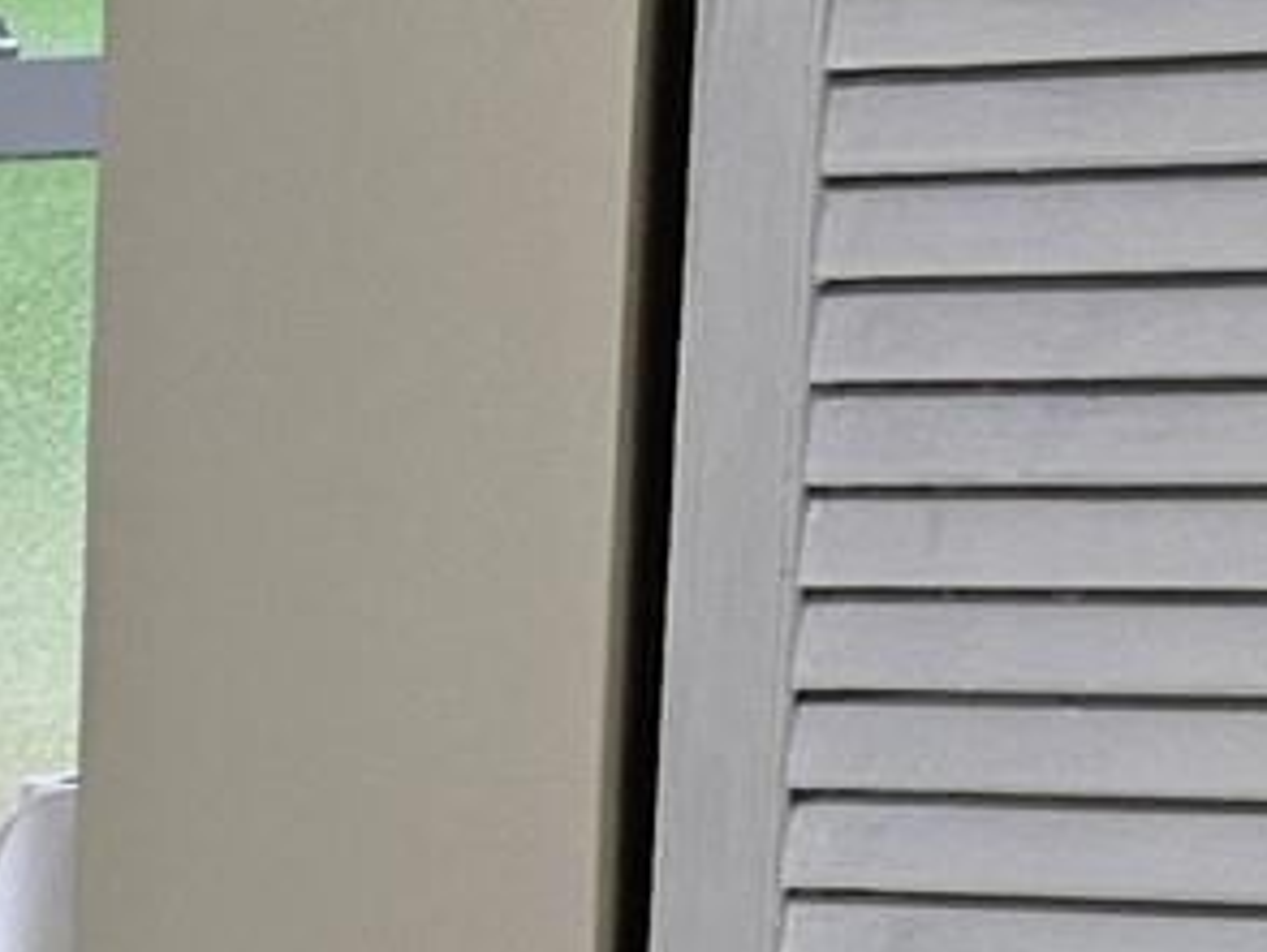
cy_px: 1409
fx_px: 5861
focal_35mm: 160
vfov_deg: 9.1
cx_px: -1810
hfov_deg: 10.5
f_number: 1.8
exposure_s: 1/120
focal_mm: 5.4
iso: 125
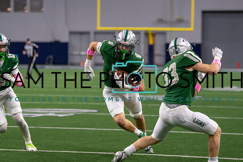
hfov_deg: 11.3
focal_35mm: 182
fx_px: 1229
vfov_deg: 7.5
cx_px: 117
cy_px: 66
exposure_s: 1/1000
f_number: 2.8
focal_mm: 135
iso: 2000
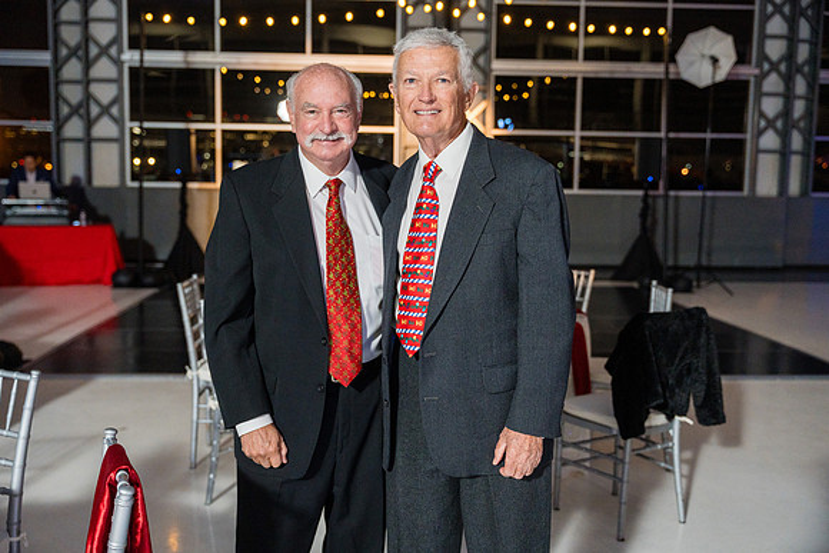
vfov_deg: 34.3
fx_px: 896
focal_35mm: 39
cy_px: 276
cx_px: 414
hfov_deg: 49.7
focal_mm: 38
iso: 1600
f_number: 2.8
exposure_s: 1/250
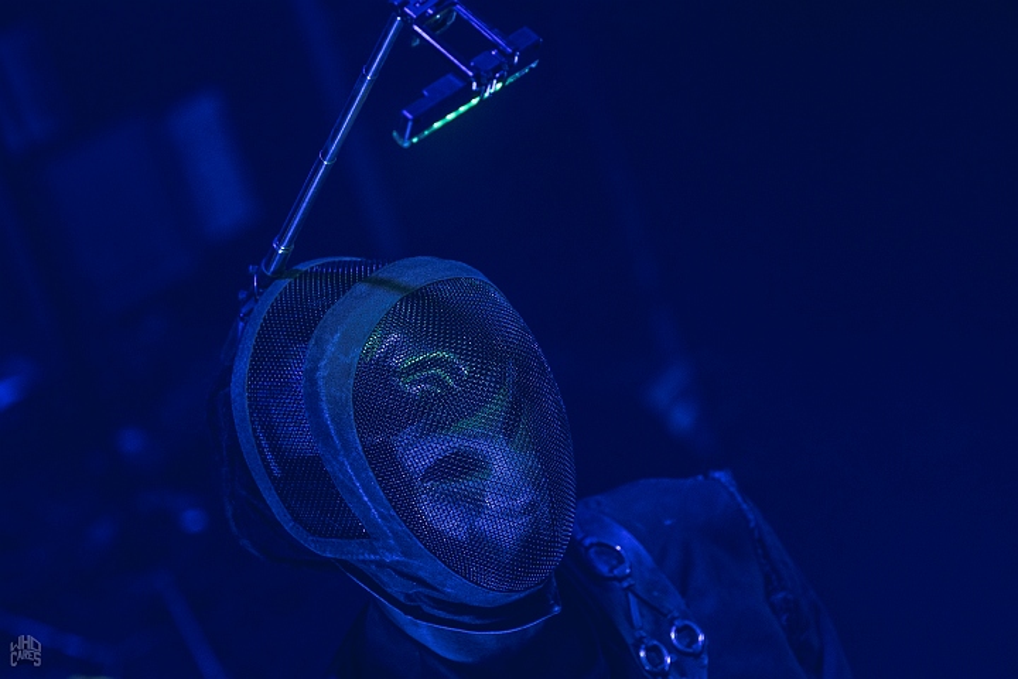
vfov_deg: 6.8
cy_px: 340
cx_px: 509
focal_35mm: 202
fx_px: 5726
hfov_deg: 10.2
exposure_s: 1/100
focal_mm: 135
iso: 640
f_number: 2.8
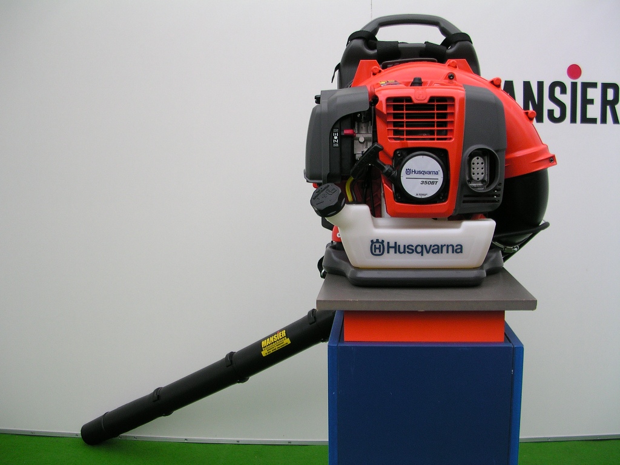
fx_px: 663
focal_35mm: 37
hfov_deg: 50.1
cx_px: 310
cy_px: 232
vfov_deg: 38.7
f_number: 2.7
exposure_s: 1/172
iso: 100
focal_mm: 5.6
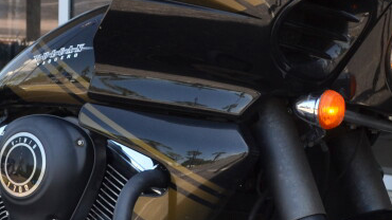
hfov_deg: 19.0
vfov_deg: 10.8
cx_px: 92
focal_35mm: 112
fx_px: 1164
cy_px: 171
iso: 125
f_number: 5.6
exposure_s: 1/125
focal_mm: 22
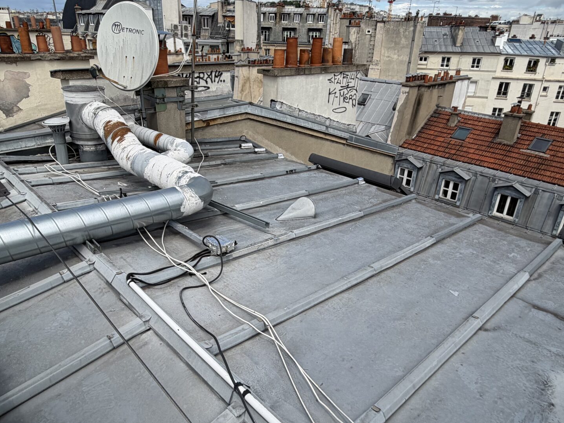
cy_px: 214
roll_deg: -1.0
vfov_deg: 54.9
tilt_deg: -25.4
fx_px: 407
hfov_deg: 69.4
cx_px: 270
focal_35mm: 25
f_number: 2.2
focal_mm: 2.22
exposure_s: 1/1105
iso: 20
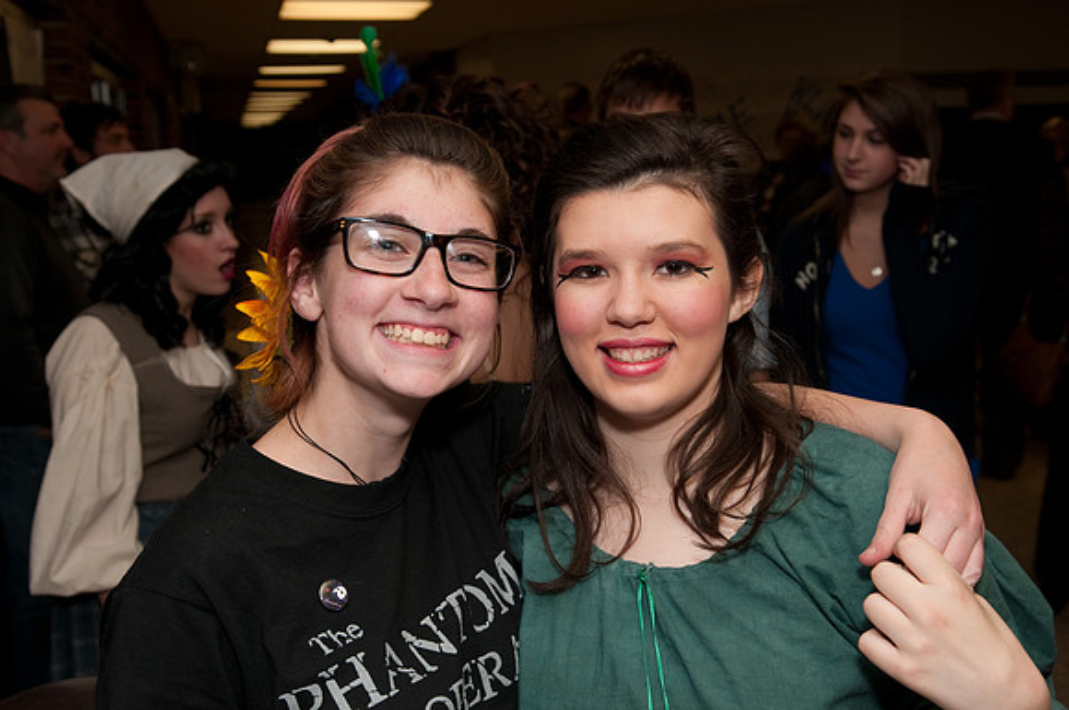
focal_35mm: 42
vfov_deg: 31.8
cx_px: 534
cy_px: 355
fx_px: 1245
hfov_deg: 46.5
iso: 200
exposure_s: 1/60
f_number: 4.8
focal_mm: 28
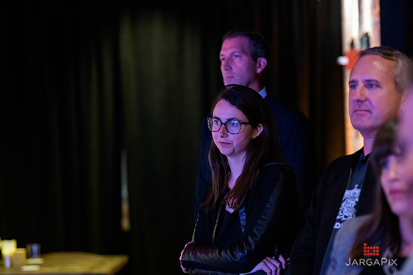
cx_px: 202
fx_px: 1307
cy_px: 139
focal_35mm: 114
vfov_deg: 12.0
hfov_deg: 18.0
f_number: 3.2
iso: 3200
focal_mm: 110
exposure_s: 1/60
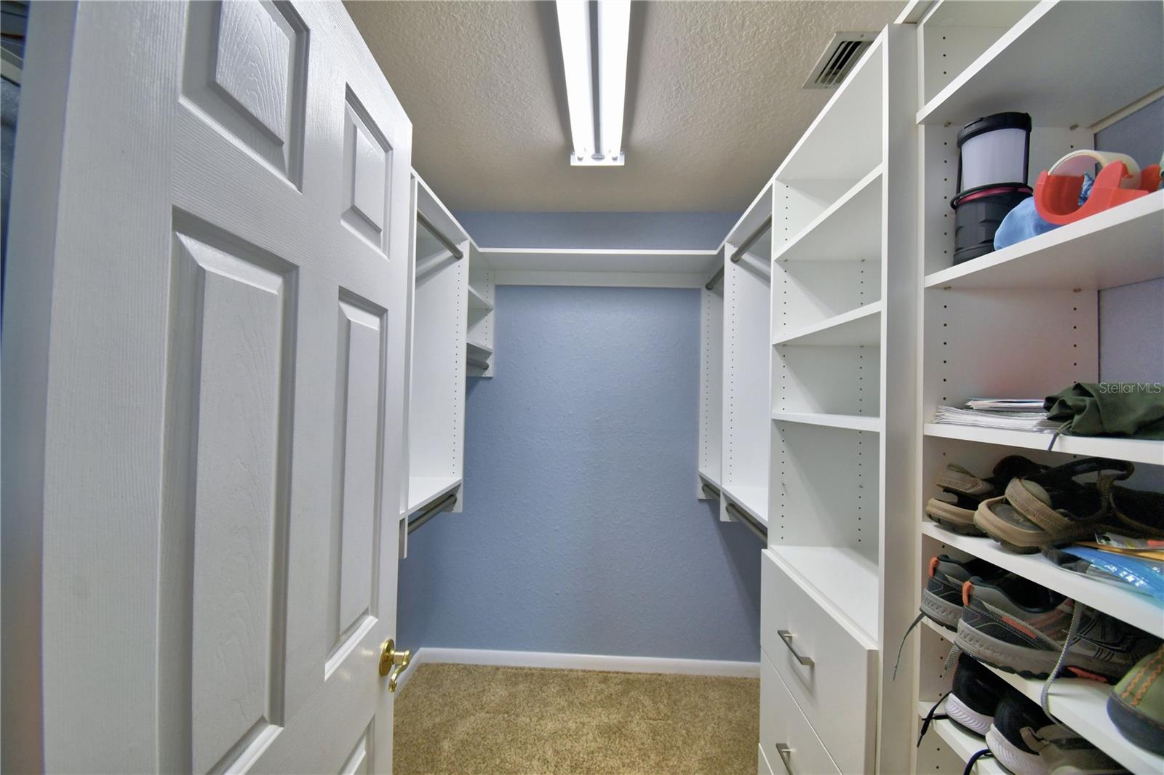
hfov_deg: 100.4
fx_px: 485
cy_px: 388
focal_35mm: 15
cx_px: 582
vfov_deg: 77.3
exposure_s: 1/125
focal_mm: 10
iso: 360
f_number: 4.5
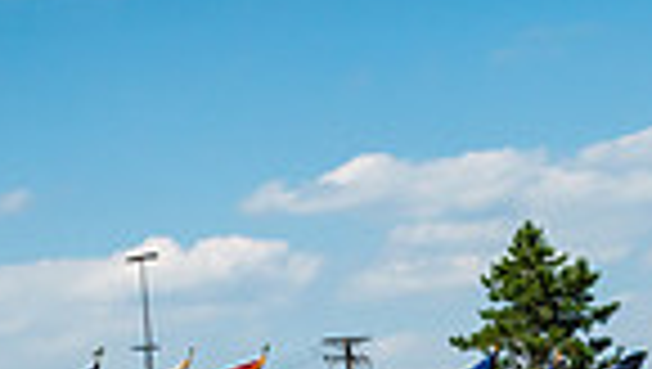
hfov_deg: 11.7
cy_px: 468
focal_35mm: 183
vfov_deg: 6.6
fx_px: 3168
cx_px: 467
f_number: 7.1
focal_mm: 26
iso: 200
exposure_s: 1/1600
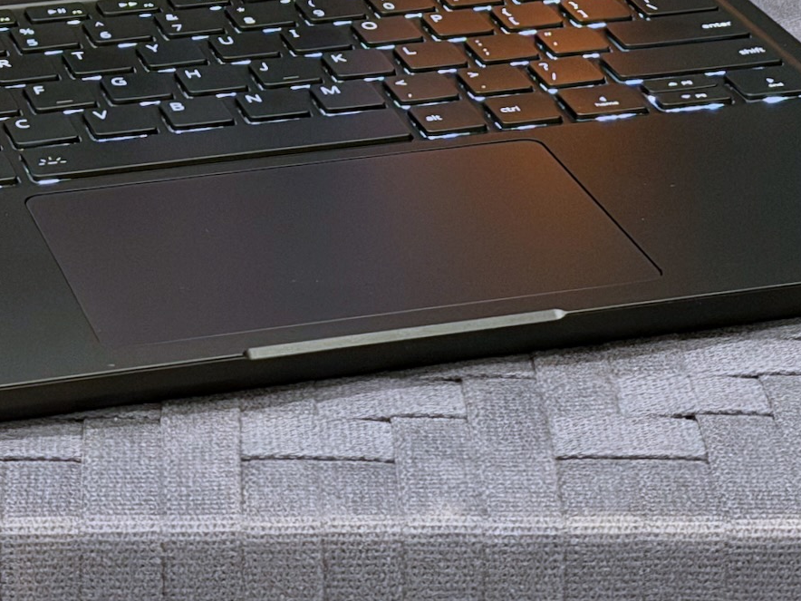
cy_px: -211
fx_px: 3216
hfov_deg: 14.2
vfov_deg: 10.4
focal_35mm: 139
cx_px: 230
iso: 500
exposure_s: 1/30
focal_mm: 6.76
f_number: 1.78
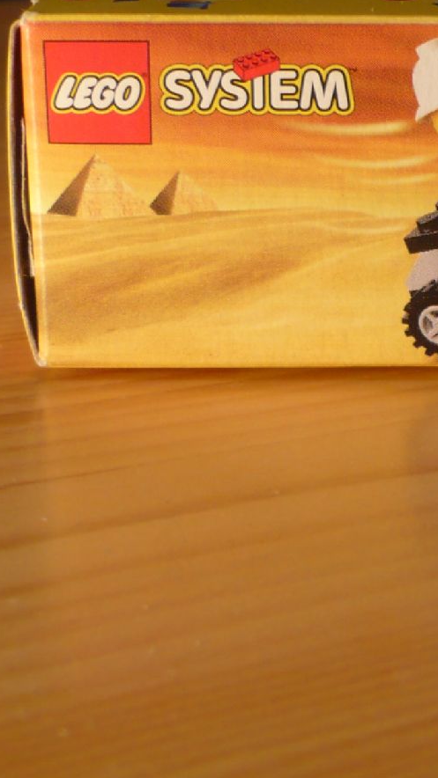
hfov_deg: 13.9
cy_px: 289
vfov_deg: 24.9
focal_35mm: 85
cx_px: 479
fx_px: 1756
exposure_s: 1/15
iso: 100
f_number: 2.8
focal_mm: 5.8
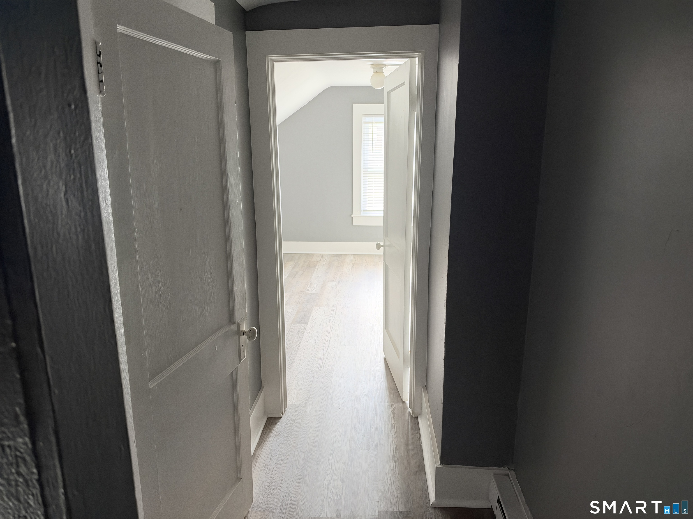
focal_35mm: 24
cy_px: 260
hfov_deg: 71.6
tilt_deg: -13.7
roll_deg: +0.4
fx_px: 480
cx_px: 346
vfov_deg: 56.8
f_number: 1.8
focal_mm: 6.93
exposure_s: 1/120
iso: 400
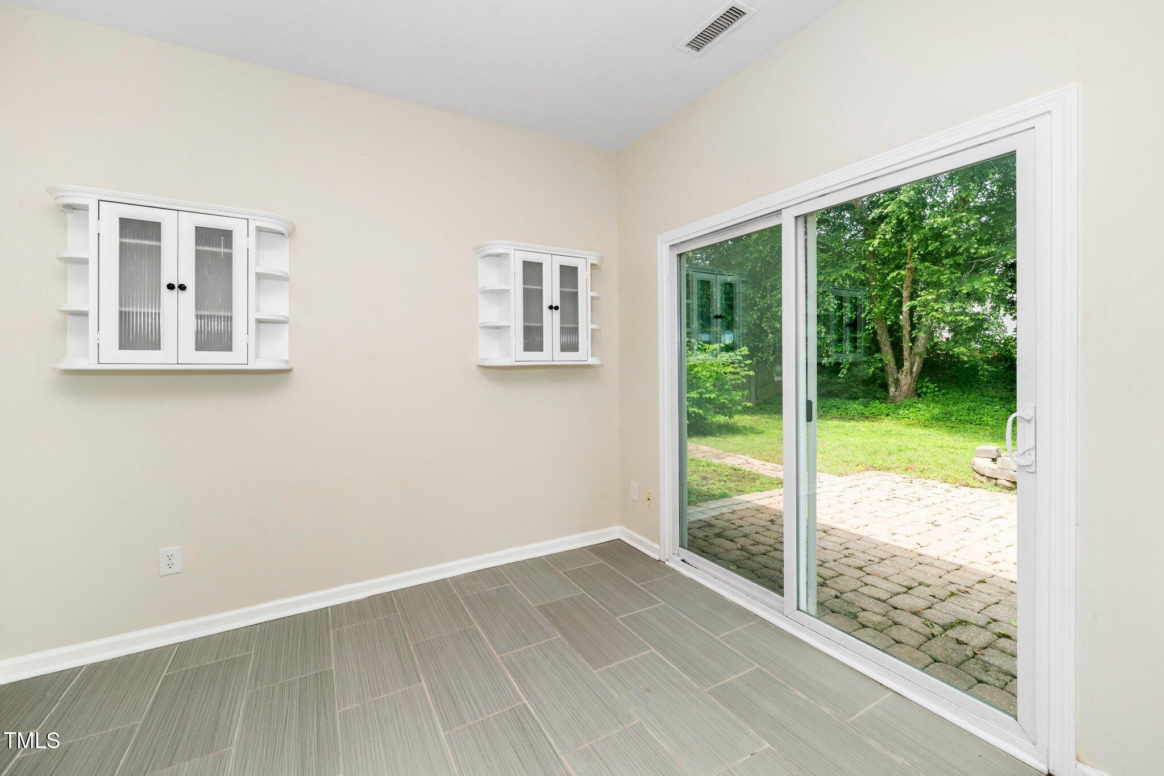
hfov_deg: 104.3
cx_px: 582
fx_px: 453
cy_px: 388
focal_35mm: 14
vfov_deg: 81.2
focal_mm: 14
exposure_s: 1/30
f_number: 11
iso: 640
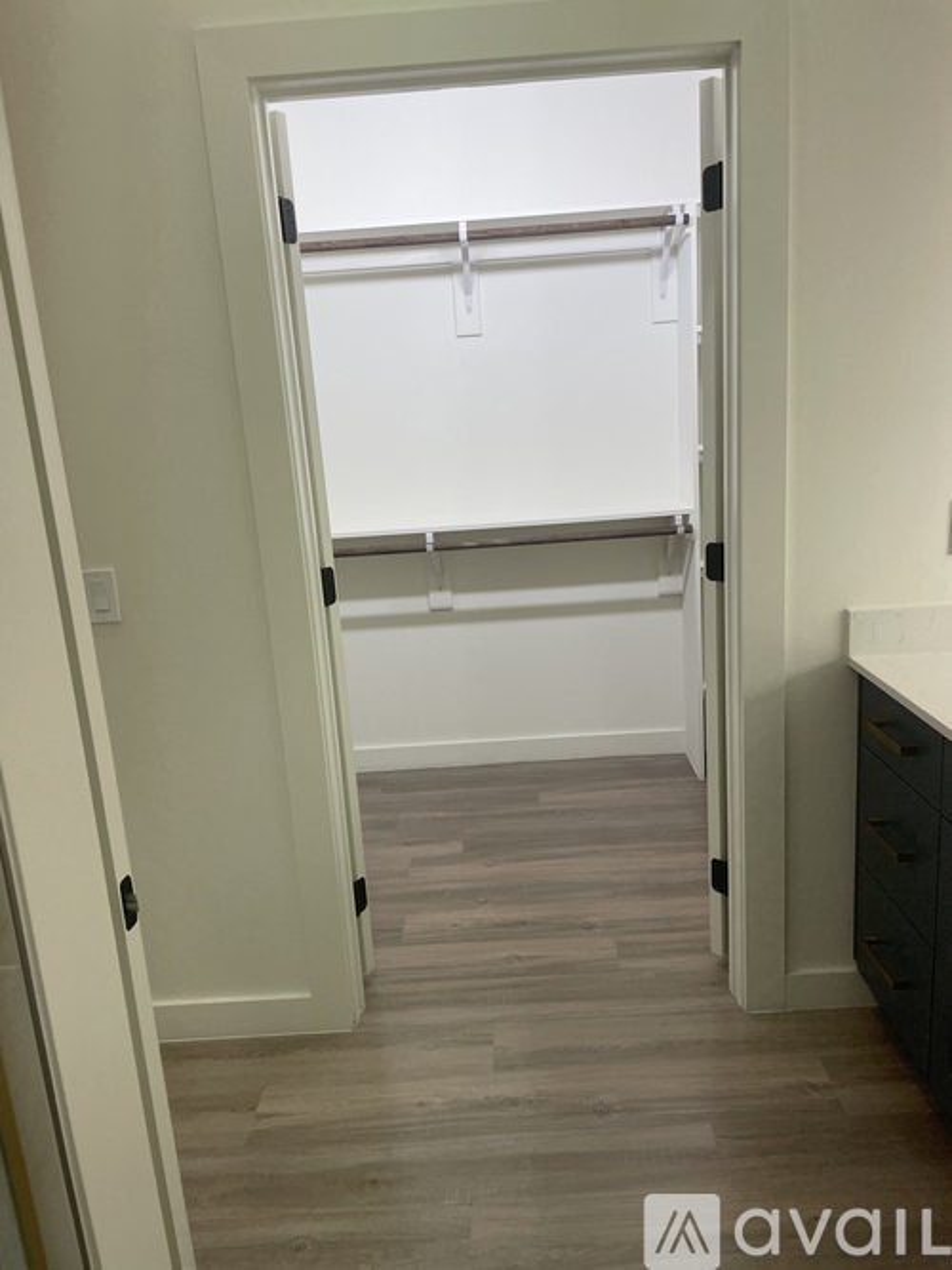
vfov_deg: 67.3
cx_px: 476
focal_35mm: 26
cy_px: 635
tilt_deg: -13.8
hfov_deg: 53.0
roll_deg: +4.2
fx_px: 954
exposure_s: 1/120
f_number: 1.6
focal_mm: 4.2
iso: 64
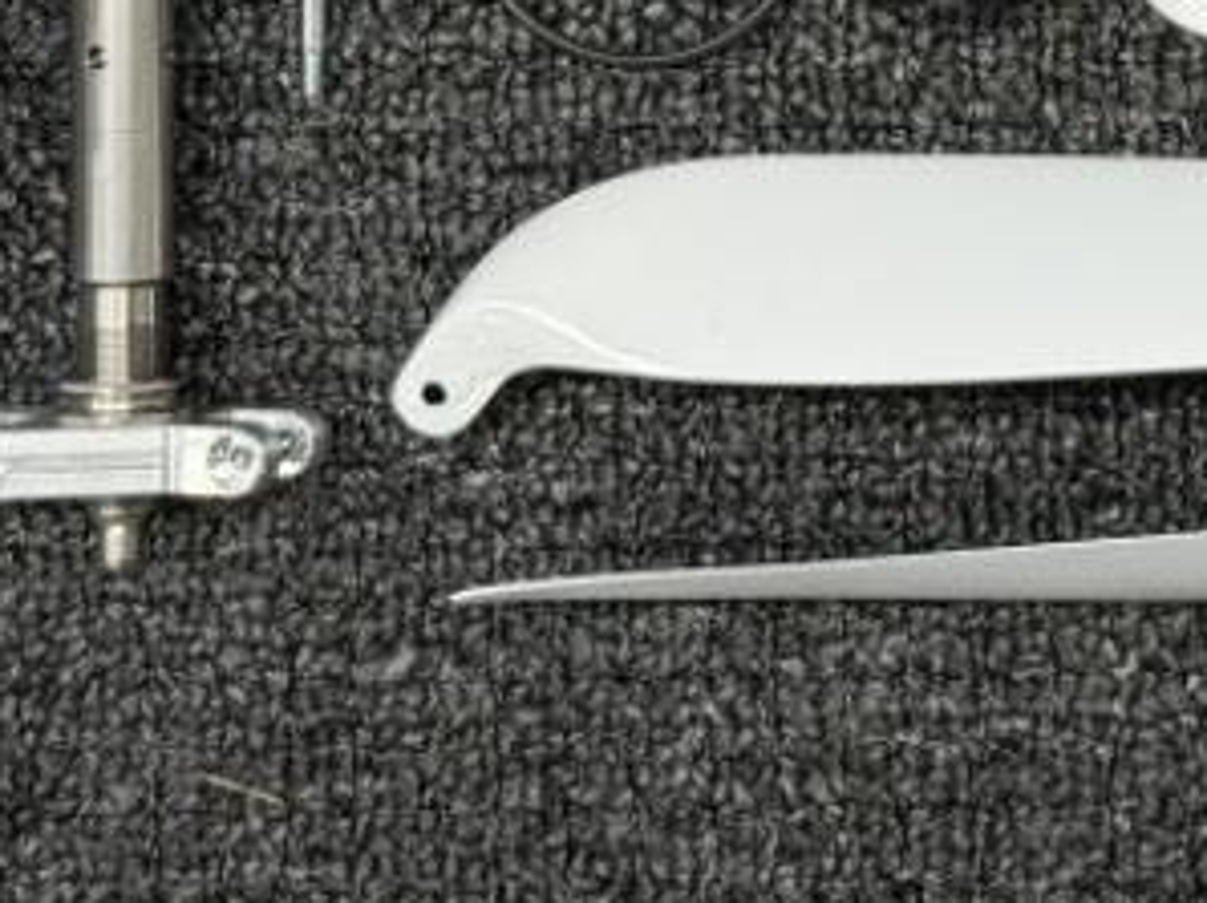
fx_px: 4773
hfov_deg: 14.3
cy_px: -342
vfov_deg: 10.5
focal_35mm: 137
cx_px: 1118
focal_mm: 6.76
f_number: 1.78
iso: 100
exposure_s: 1/85
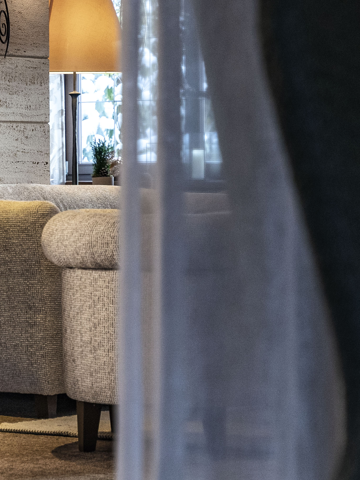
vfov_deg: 12.1
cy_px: 96
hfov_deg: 8.8
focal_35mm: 163
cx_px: -243
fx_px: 2260
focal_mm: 57
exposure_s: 1/60
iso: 1000
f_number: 4
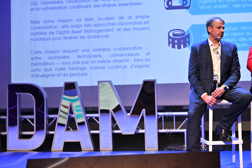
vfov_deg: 16.7
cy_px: 84
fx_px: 574
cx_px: 126
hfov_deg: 24.8
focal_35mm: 82
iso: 1600
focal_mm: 82
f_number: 2.8
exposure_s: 1/250
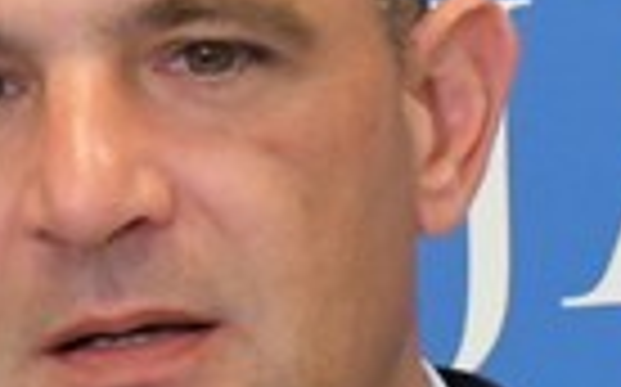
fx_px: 9199
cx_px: -32
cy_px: 610
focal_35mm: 544
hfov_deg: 3.9
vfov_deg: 2.4
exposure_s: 1/125
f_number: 4.5
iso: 3200
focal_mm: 48
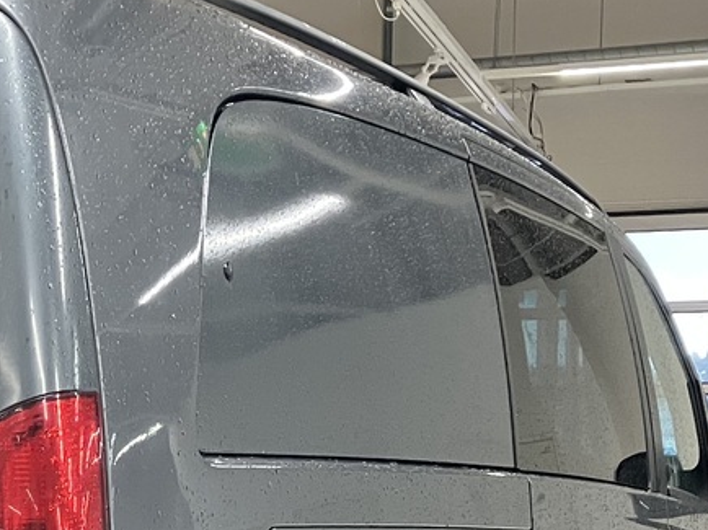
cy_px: 690
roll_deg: +0.2
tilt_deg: -6.9
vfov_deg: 15.1
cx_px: -54
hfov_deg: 20.2
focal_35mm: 93
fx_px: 1901
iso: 125
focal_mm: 3.99
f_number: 1.8
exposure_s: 1/50
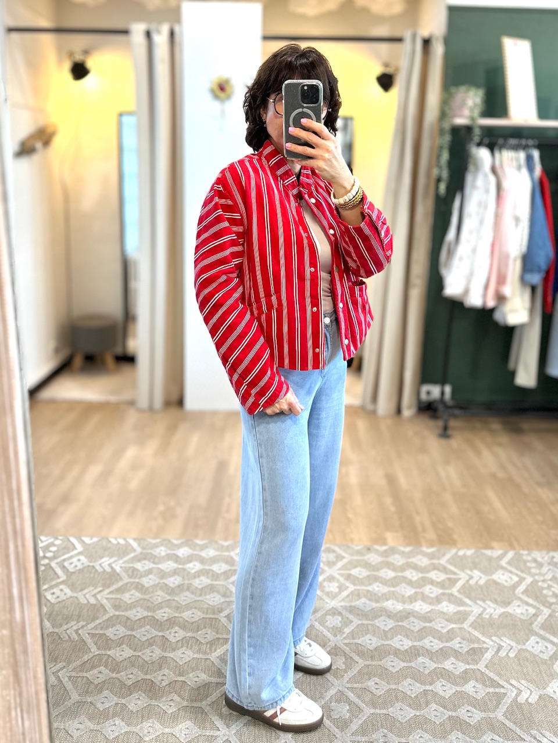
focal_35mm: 24
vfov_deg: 71.6
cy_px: 372
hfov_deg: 56.8
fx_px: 516
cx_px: 279
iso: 160
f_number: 1.78
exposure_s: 1/50
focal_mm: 6.86
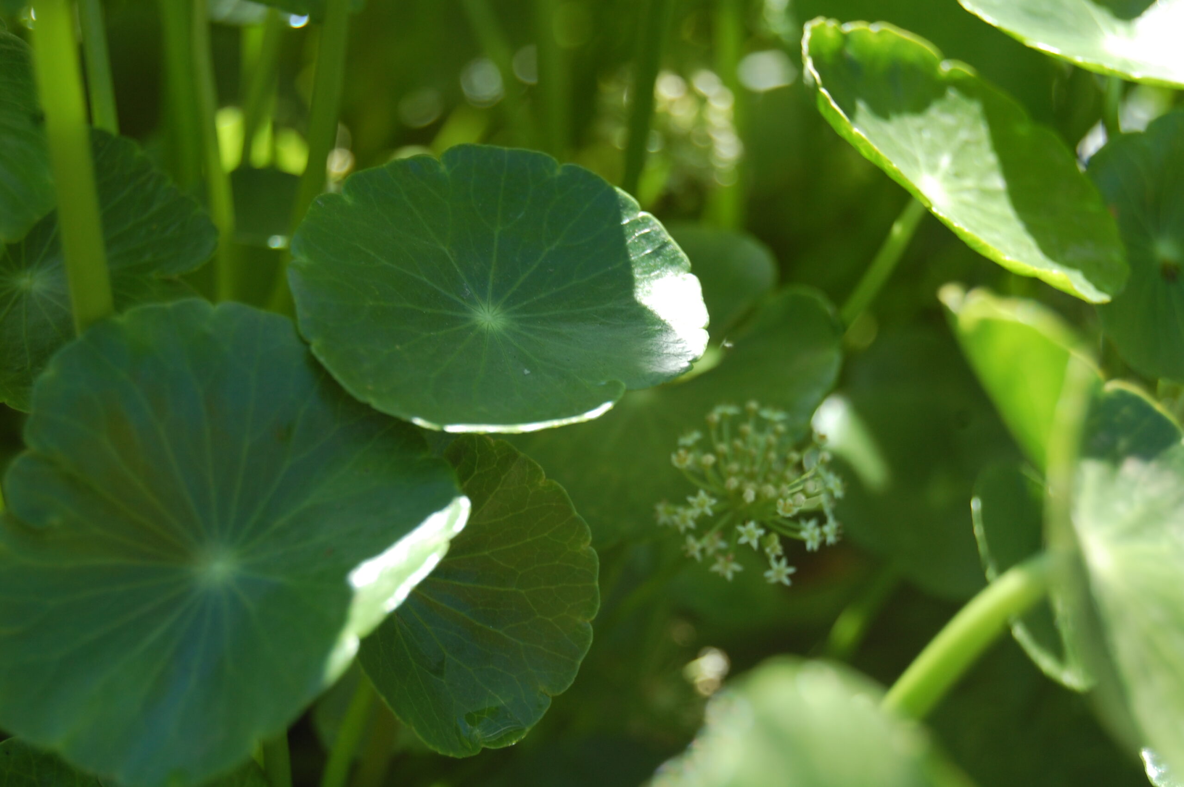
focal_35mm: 82
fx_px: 2711
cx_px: 592
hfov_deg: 24.6
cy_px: 394
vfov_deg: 16.5
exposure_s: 1/160
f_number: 6.3
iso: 200
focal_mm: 55
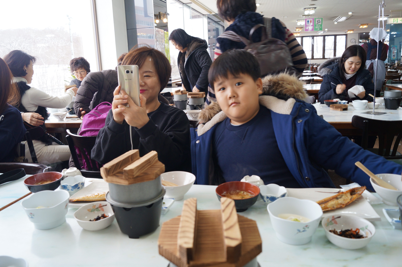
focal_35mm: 27
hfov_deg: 67.4
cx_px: 201
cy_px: 134
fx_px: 301
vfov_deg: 47.8
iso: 320
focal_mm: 18
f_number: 5.6
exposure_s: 1/30
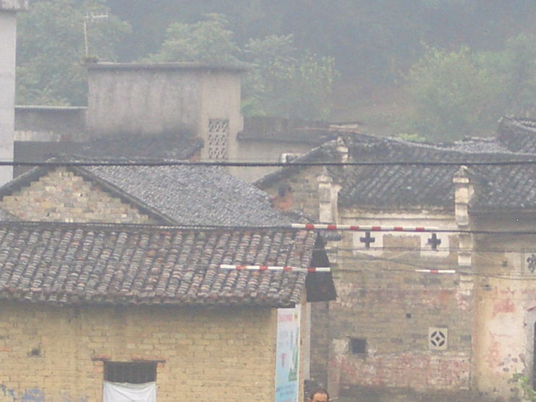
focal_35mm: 228
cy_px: 230
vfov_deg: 6.5
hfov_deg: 8.7
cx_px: 231
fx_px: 3531
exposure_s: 1/80
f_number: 4.4
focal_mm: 14.6
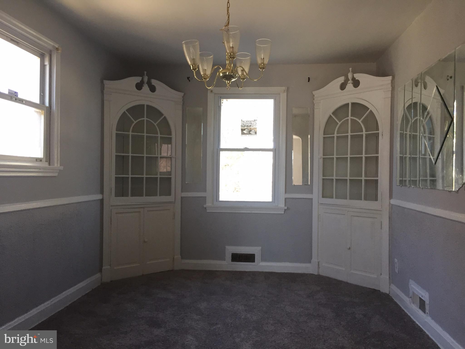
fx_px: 390
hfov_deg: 61.7
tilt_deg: -0.8
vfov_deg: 48.2
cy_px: 174
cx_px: 232
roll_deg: -0.1
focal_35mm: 29
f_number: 2.2
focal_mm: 4.15
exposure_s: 1/30
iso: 50
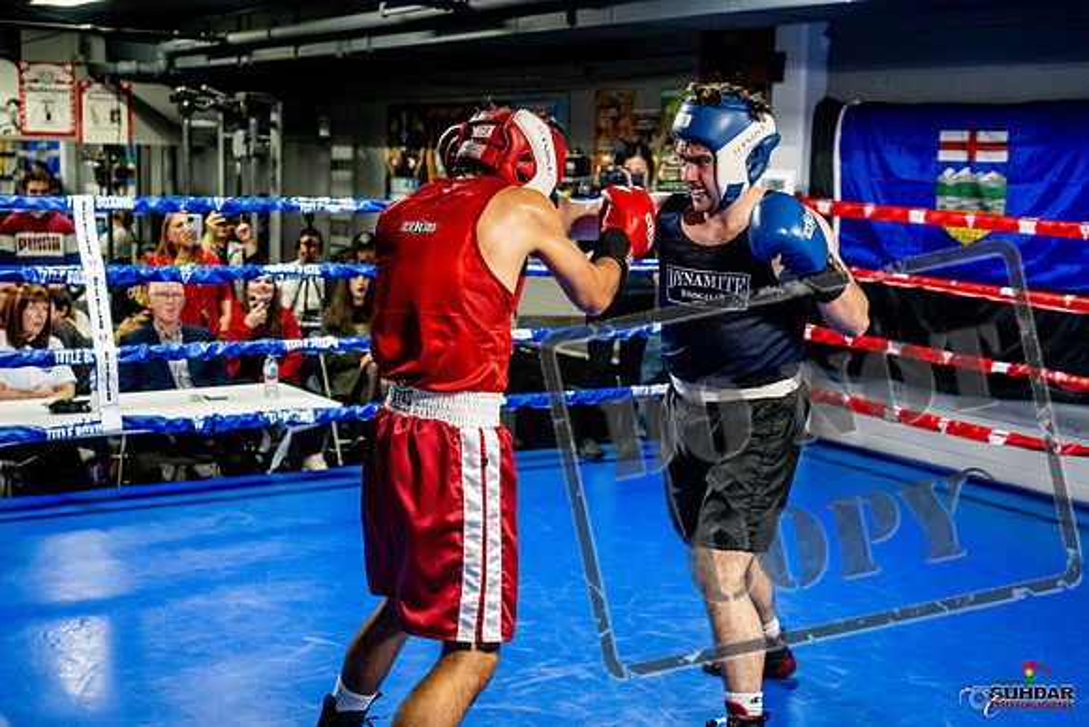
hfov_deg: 38.2
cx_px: 544
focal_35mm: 52
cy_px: 364
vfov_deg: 26.0
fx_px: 1573
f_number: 2.8
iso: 5000
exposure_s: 1/800
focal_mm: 35
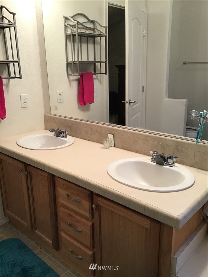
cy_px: 138
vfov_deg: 58.4
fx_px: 248
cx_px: 104
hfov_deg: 45.4
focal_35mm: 31
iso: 64
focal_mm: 3.3
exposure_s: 1/30
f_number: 2.4
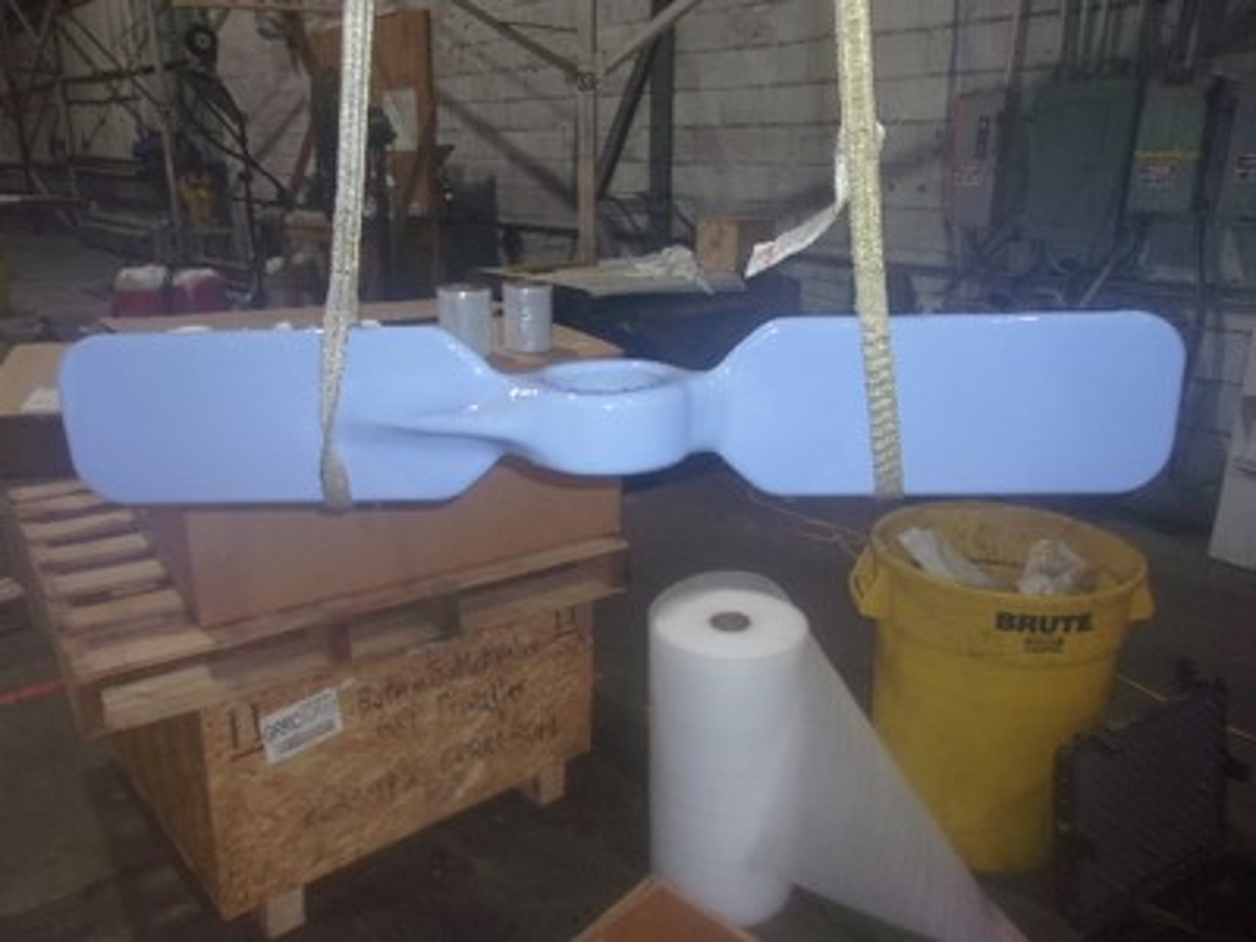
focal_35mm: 27
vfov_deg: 51.4
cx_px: 628
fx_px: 980
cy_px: 471
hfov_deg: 65.3
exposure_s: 1/34
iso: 200
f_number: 3
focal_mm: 4.9
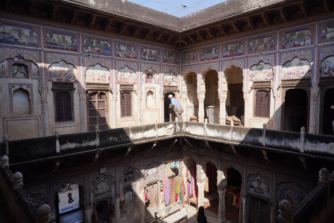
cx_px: 167
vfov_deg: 53.1
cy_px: 112
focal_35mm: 24
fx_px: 223
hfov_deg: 73.7
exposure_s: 1/100
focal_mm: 24
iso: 100
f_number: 11
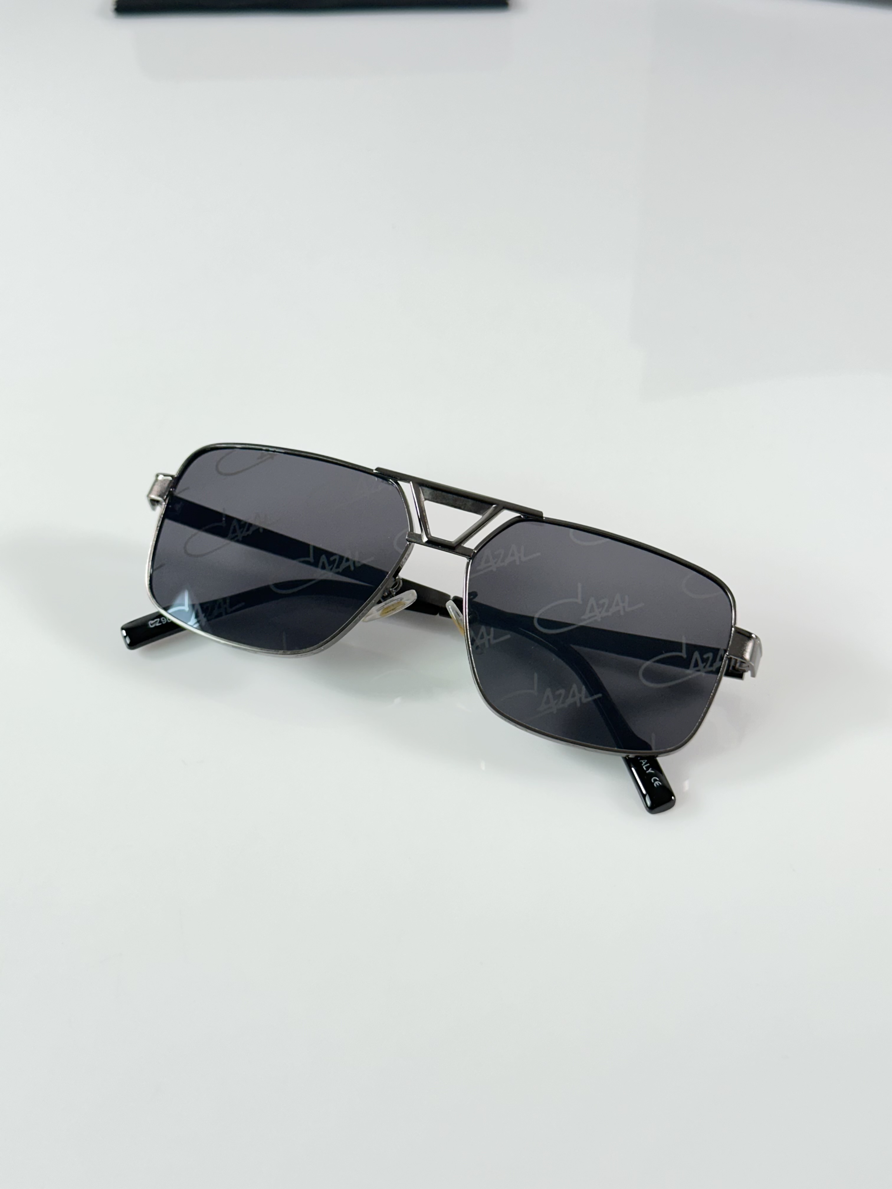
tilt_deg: -45.7
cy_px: 594
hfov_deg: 30.3
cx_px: 446
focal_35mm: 48
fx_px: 1649
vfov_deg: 39.7
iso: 80
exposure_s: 1/100
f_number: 1.78
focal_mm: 6.86
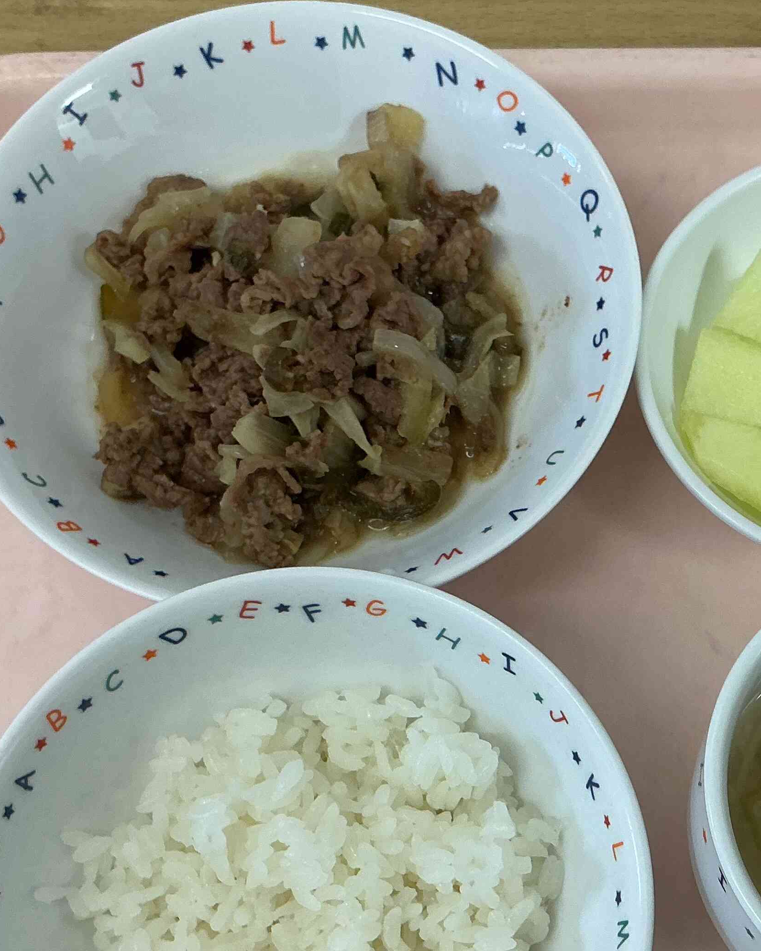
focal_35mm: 55
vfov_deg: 33.8
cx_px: 570
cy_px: 633
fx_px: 1548
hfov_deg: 27.2
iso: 50
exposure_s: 1/60
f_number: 1.8
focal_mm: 3
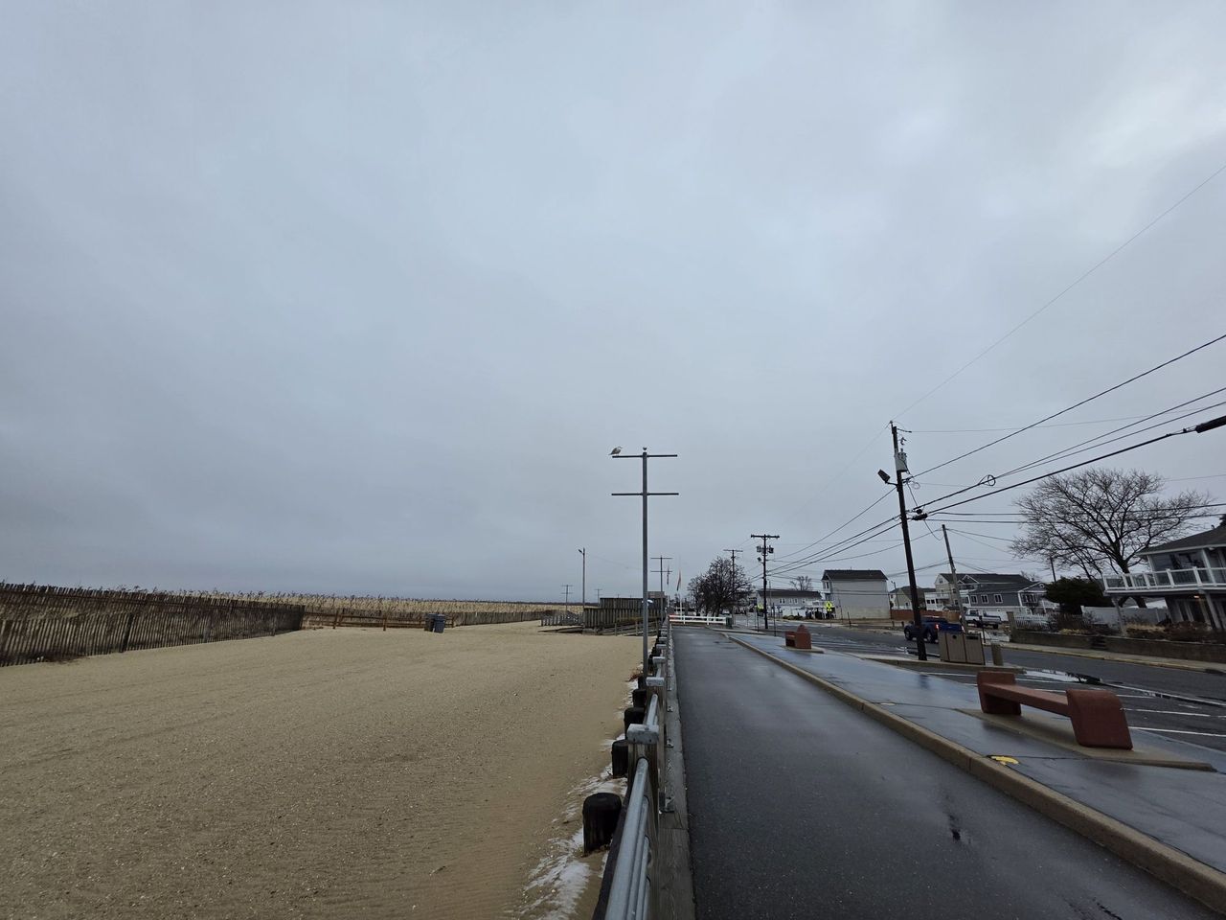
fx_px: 460
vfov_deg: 89.9
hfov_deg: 106.2
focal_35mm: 13
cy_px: 460
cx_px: 613
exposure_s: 1/2071
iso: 40
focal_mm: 2.2
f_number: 1.9
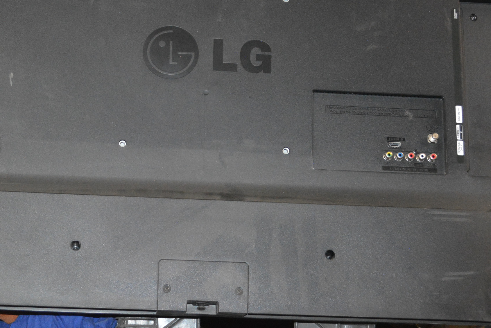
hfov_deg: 23.9
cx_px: 195
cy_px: 124
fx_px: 1160
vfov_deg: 16.1
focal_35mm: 85
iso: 3200
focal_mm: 32
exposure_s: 1/80
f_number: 4.8
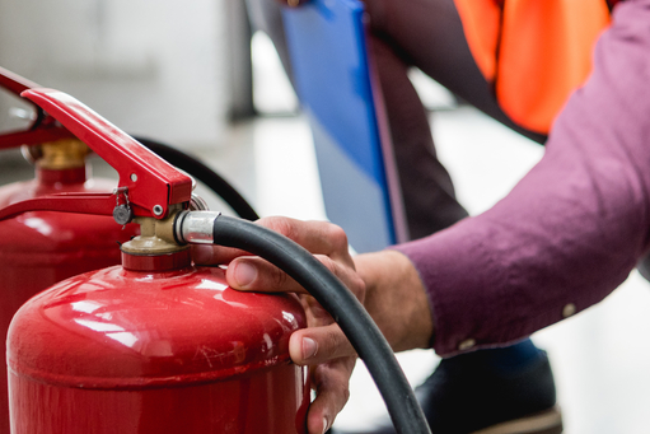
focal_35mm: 90
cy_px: 81
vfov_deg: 15.1
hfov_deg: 22.6
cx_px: 366
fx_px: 1625
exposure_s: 1/125
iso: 800
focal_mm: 46
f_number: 2.8
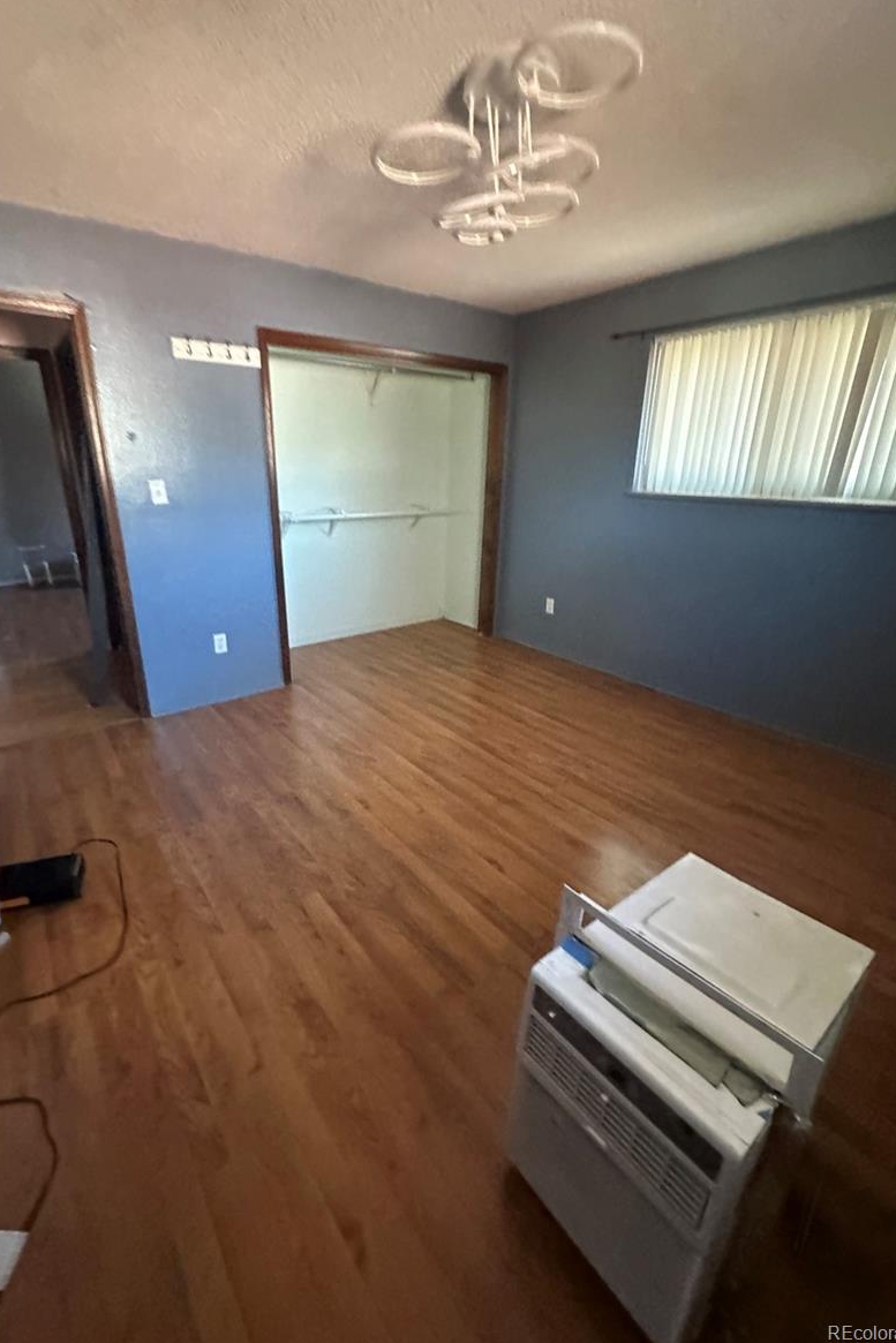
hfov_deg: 77.2
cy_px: 656
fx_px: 560
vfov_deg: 100.4
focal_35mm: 15
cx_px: 412
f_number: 2.2
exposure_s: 1/60
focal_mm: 2.22
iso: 1000
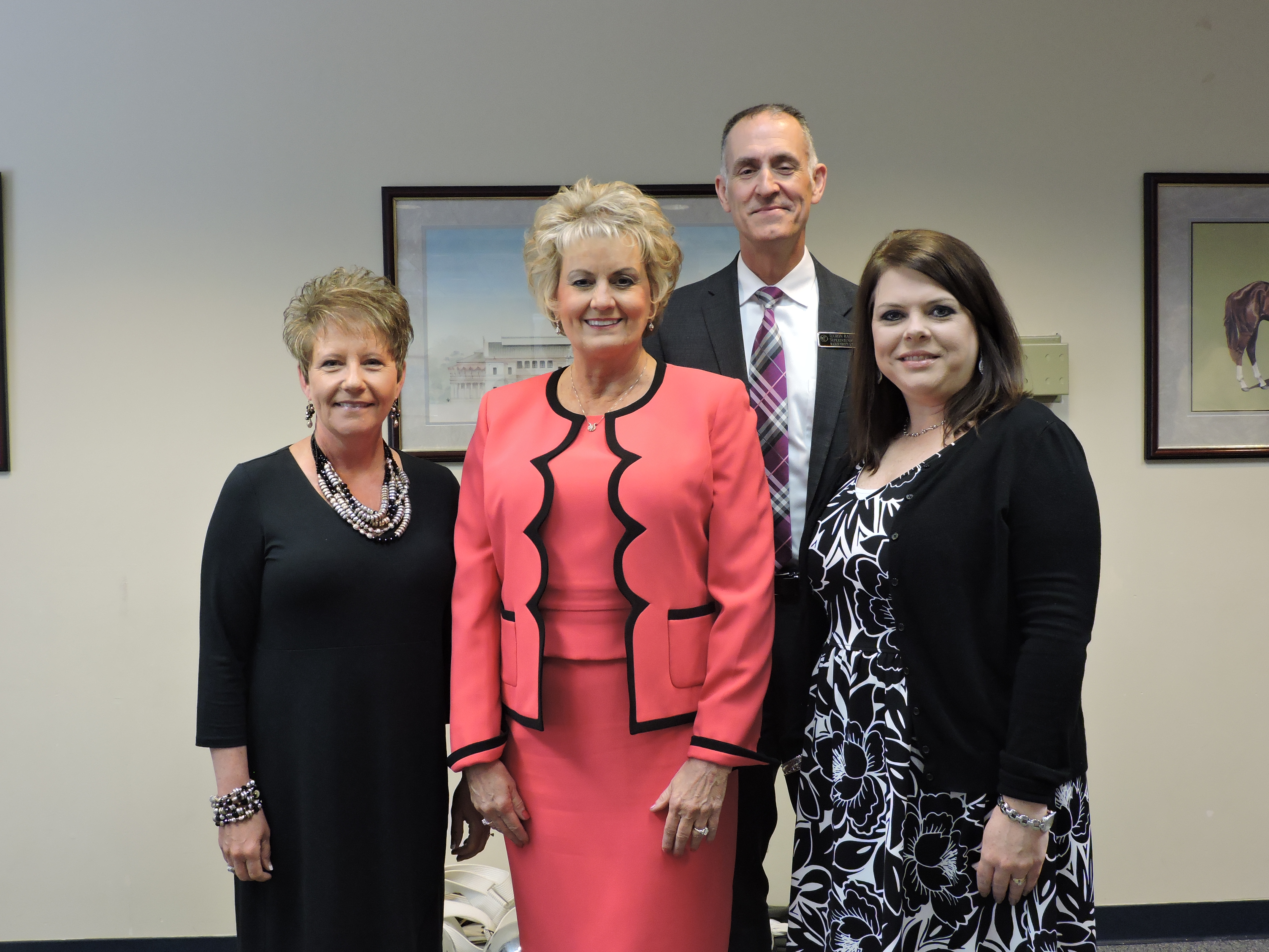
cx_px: 634
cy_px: 476
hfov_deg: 46.8
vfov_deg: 36.0
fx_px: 1466
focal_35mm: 40
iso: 400
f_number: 3.3
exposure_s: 1/20
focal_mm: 7.1
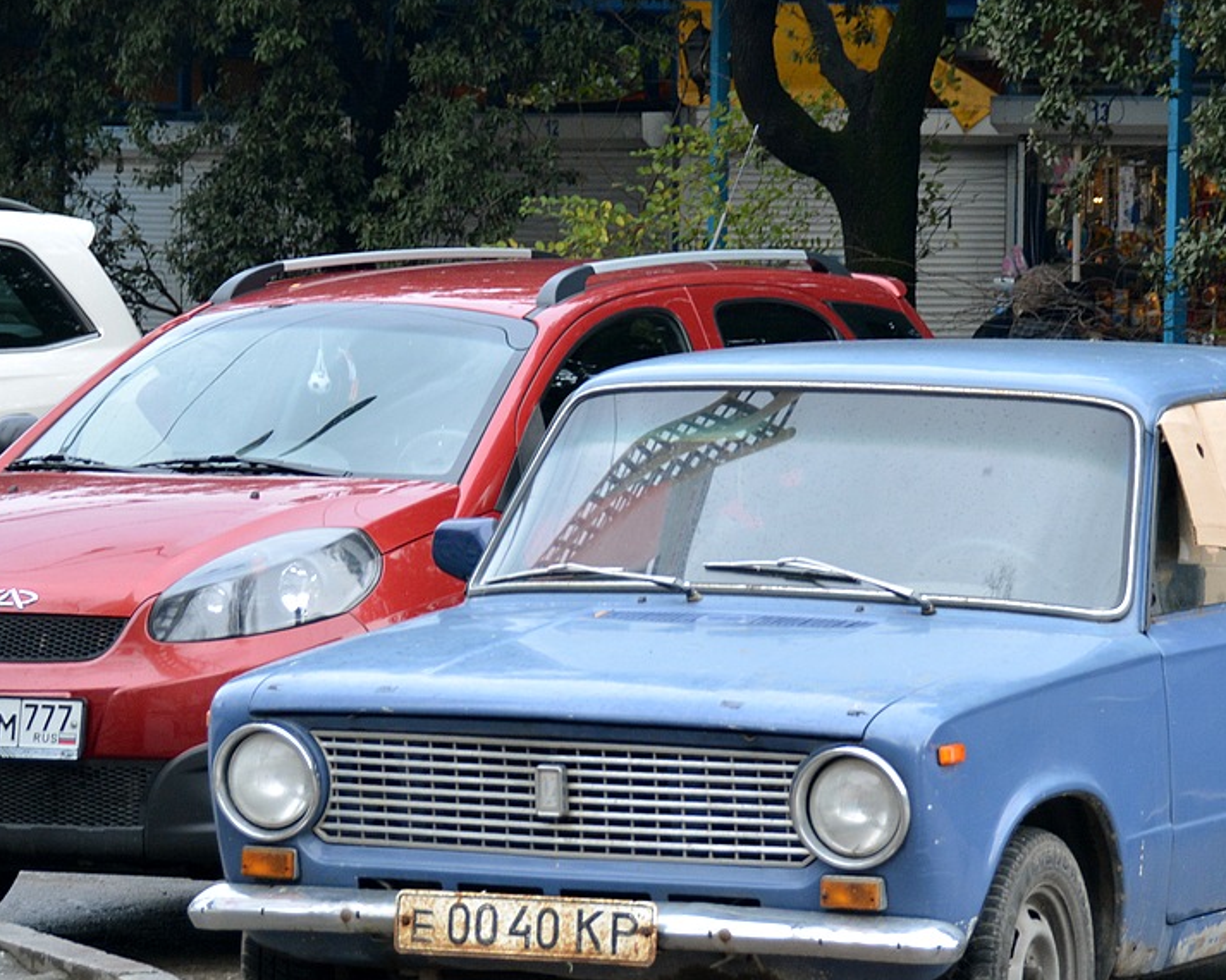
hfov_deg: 10.8
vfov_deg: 8.7
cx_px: 889
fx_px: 6449
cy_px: 487
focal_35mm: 178
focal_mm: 75
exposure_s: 1/60
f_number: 5
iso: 450
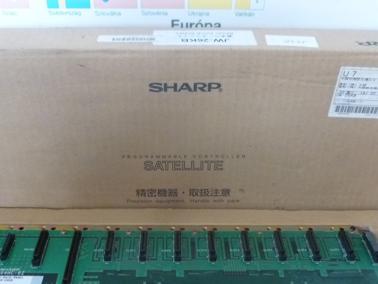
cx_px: 182
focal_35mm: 40
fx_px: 437
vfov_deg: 35.7
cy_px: 180
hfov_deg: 46.8
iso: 400
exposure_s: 1/30
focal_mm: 4.5
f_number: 3.1
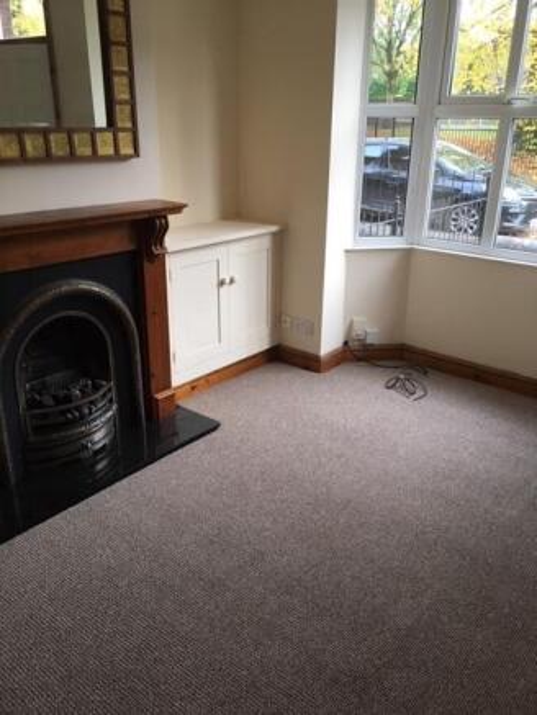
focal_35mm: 29
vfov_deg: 61.6
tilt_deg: -22.0
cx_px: 268
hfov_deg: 48.2
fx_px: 600
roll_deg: -2.2
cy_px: 358
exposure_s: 1/33
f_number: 2.2
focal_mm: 4.15
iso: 32
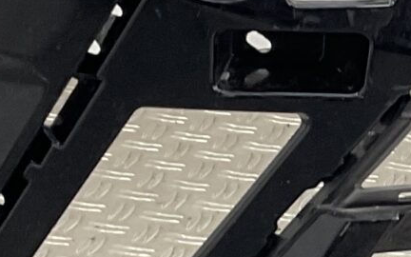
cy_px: 96
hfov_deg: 11.1
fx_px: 2039
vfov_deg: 7.2
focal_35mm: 182
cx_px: 612
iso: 40
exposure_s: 1/120
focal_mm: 3
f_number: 1.8
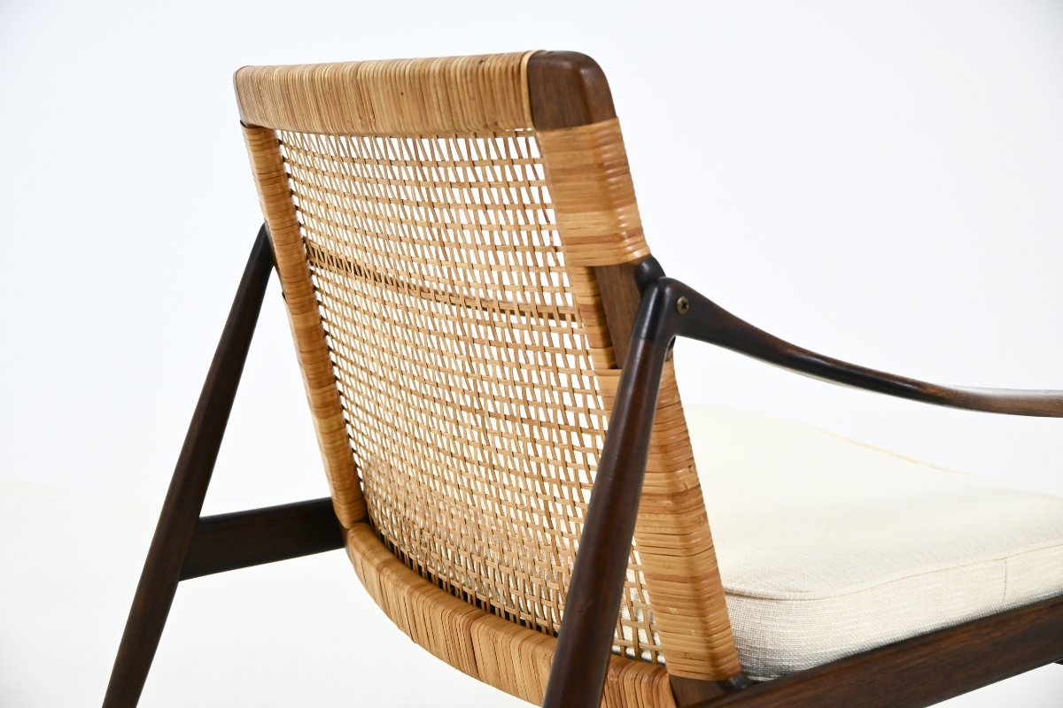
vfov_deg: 27.7
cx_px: 532
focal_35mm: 49
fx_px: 1439
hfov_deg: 40.5
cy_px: 354
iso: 1800
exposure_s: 1/125
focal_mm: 32.5
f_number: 4
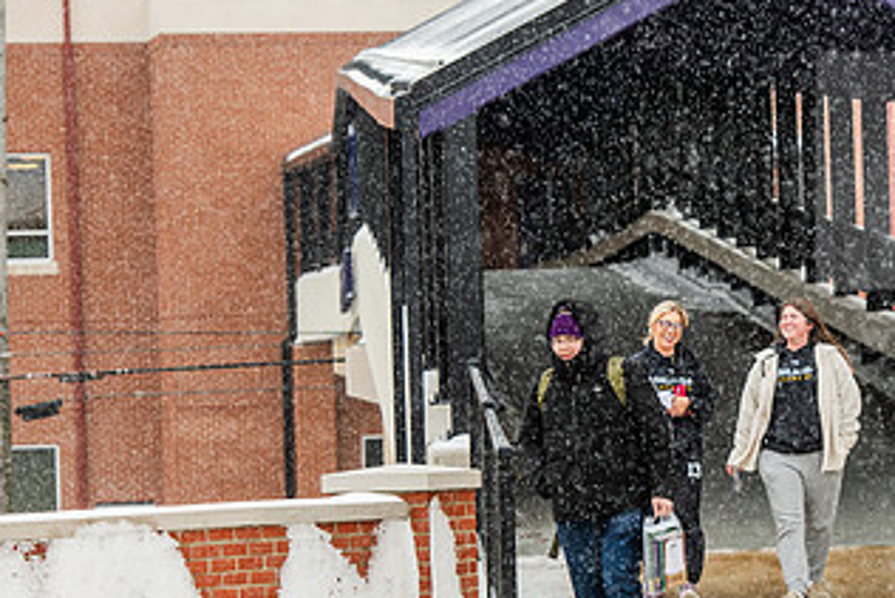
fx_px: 5298
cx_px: 731
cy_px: 395
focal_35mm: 213
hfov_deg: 9.6
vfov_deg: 6.5
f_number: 4.5
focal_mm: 116
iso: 400
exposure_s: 1/200
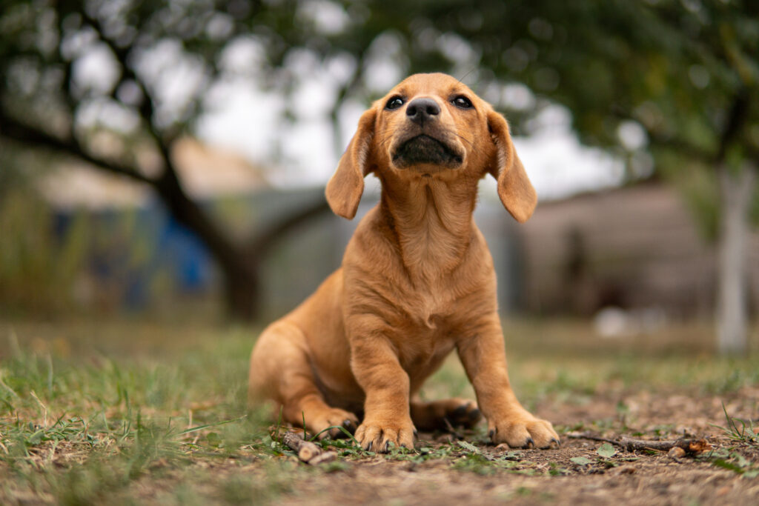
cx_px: 380
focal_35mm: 45
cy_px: 253
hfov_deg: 43.6
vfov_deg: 29.9
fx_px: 949
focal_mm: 30
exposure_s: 1/2500
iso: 100
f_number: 1.4
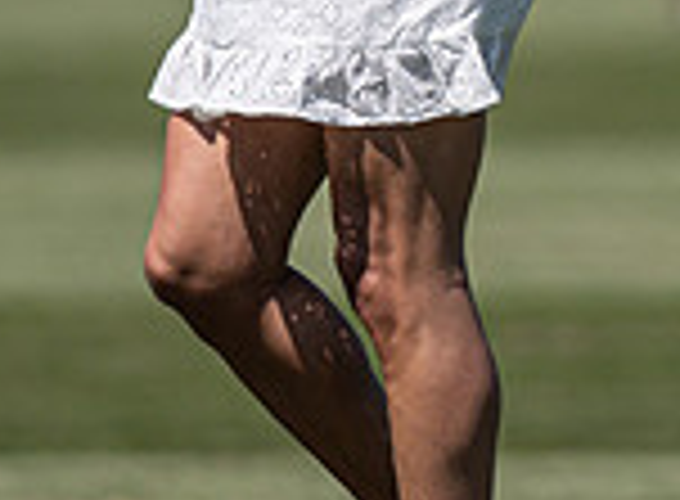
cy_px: -357
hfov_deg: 0.8
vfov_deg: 0.6
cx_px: 489
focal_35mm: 2390
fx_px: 46616
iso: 160
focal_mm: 400
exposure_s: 1/5000
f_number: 2.8
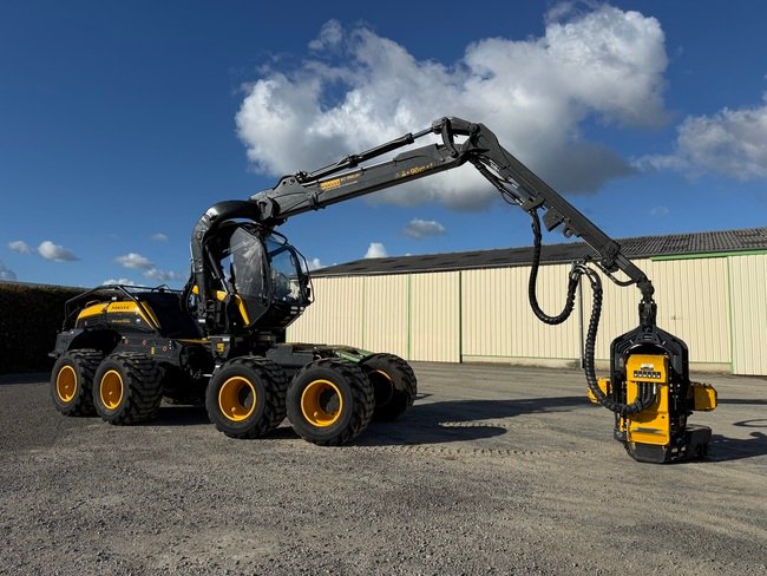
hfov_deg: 71.6
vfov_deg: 56.8
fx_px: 532
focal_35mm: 24
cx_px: 384
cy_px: 288
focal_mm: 6.76
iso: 80
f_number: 1.78
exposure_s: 1/9091
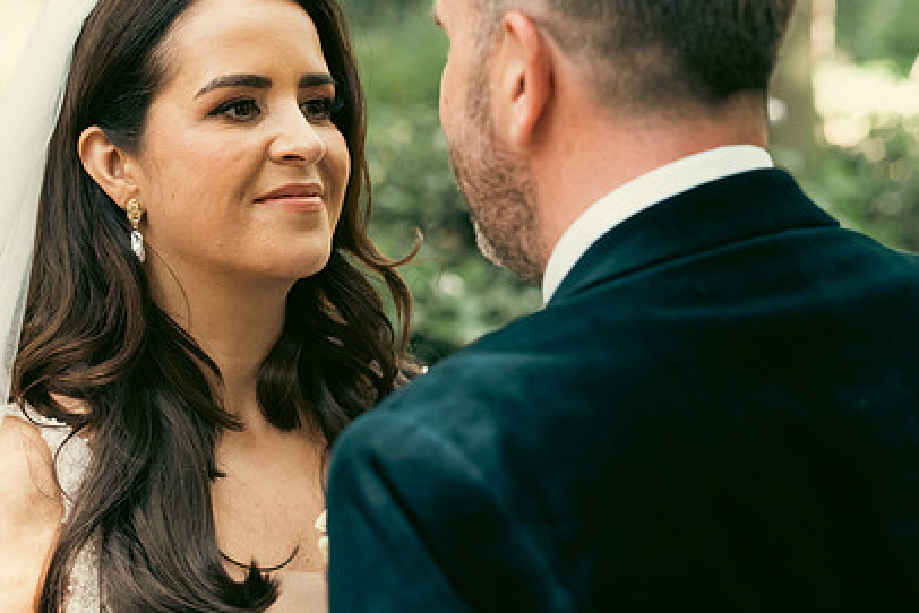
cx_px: 423
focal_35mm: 100
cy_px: 309
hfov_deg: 20.4
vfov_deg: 13.7
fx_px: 2554
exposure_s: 1/250
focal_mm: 70
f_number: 3.5
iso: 2000
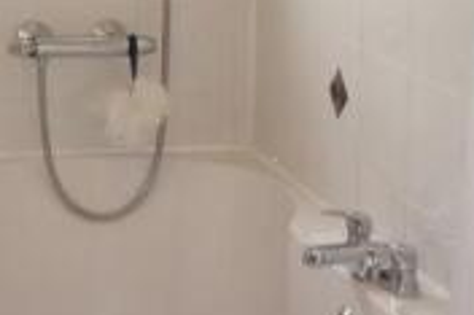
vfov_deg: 10.4
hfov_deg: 15.6
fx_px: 1695
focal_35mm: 129
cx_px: -24
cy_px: -70
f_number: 4.5
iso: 200
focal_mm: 23
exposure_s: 1/80
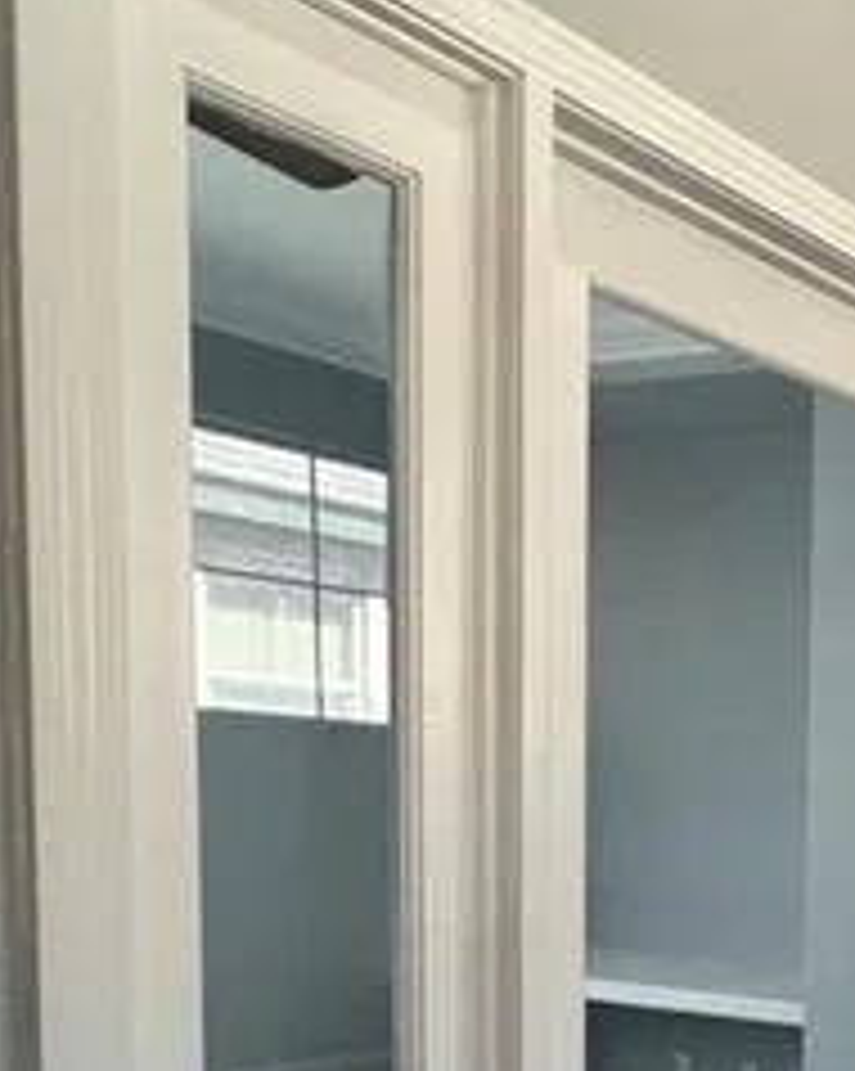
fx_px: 1299
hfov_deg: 26.3
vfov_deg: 42.0
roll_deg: -3.1
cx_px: 1287
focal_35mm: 41
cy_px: 914
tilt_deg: -3.8
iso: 100
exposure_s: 1/122
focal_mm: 1.57
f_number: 1.8
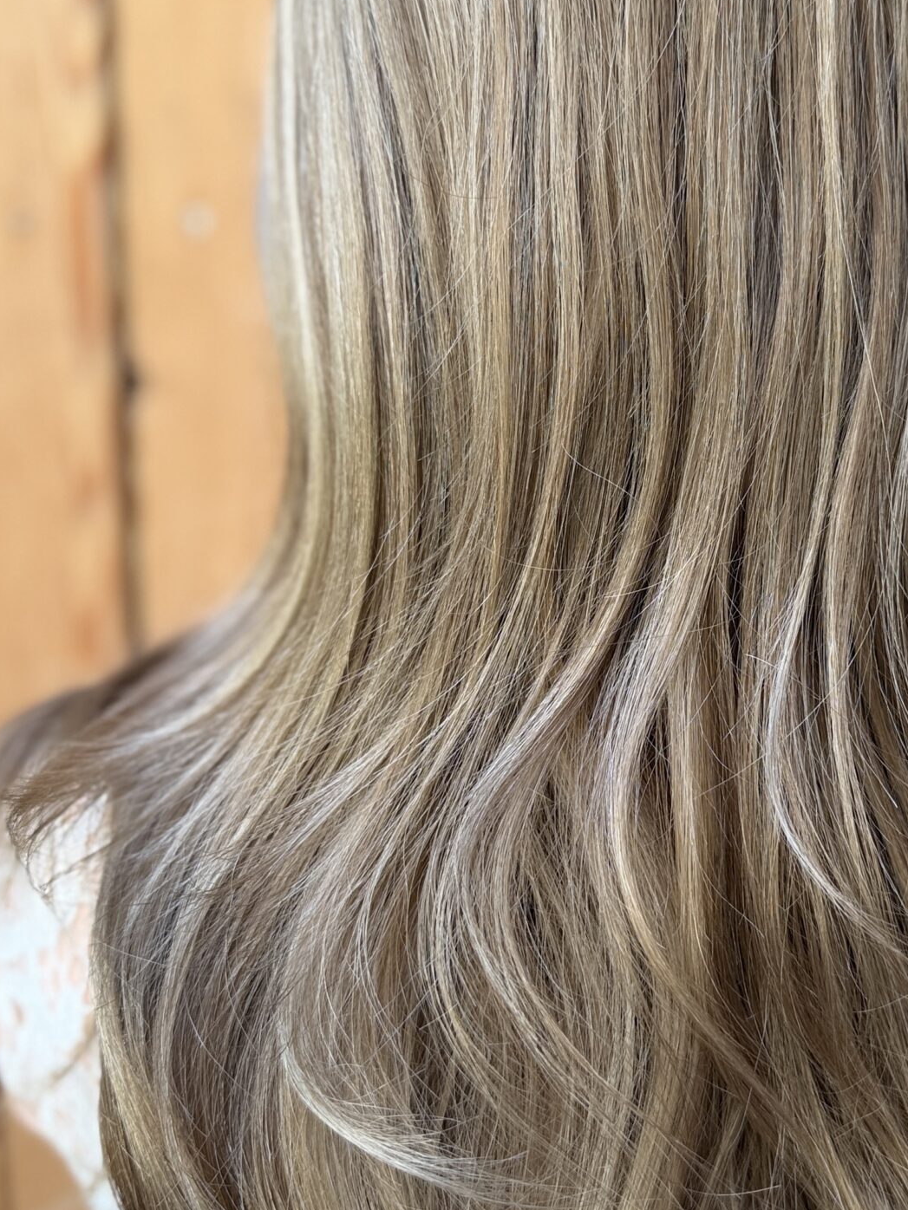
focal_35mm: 44
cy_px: 549
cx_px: 686
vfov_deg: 42.9
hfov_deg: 32.2
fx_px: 1539
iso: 64
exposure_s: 1/146
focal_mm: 6.76
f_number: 1.78
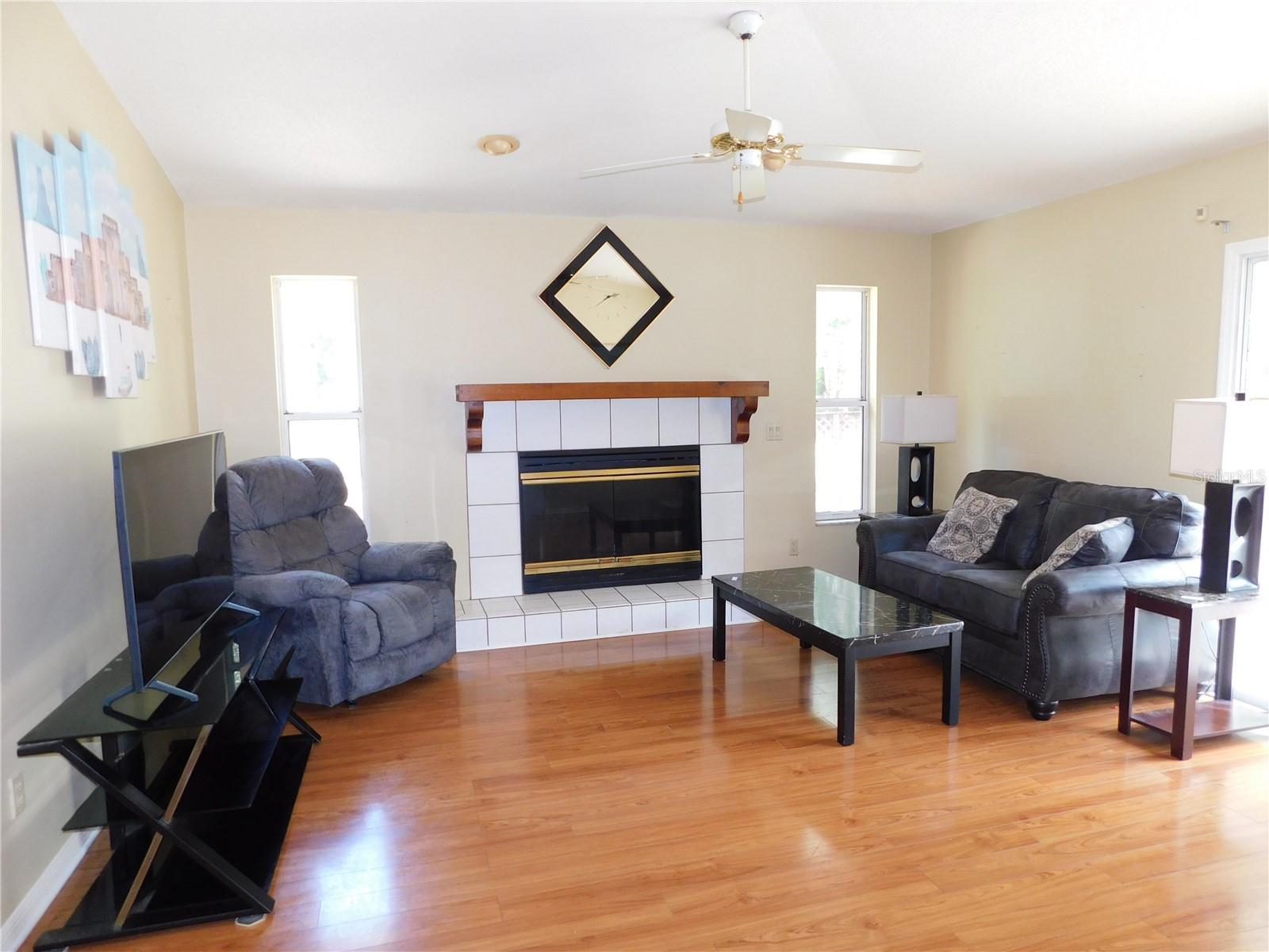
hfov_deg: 73.9
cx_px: 634
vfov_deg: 58.9
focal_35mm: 23
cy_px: 476
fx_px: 843
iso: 200
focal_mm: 4
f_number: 3
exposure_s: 1/30
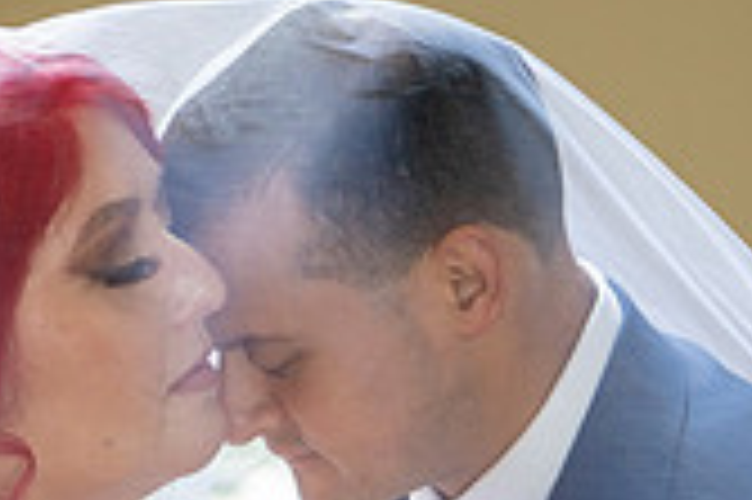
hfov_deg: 11.1
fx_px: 3861
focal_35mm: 185
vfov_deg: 7.3
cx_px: 74
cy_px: 618
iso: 1250
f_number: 2.8
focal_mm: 51
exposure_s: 1/125
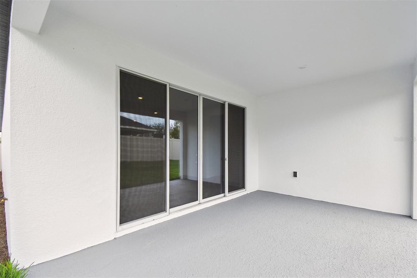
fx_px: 174
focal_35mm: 15
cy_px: 139
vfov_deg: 77.3
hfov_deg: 100.4
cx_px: 208
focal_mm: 10
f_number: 7.1
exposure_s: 1/320
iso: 100
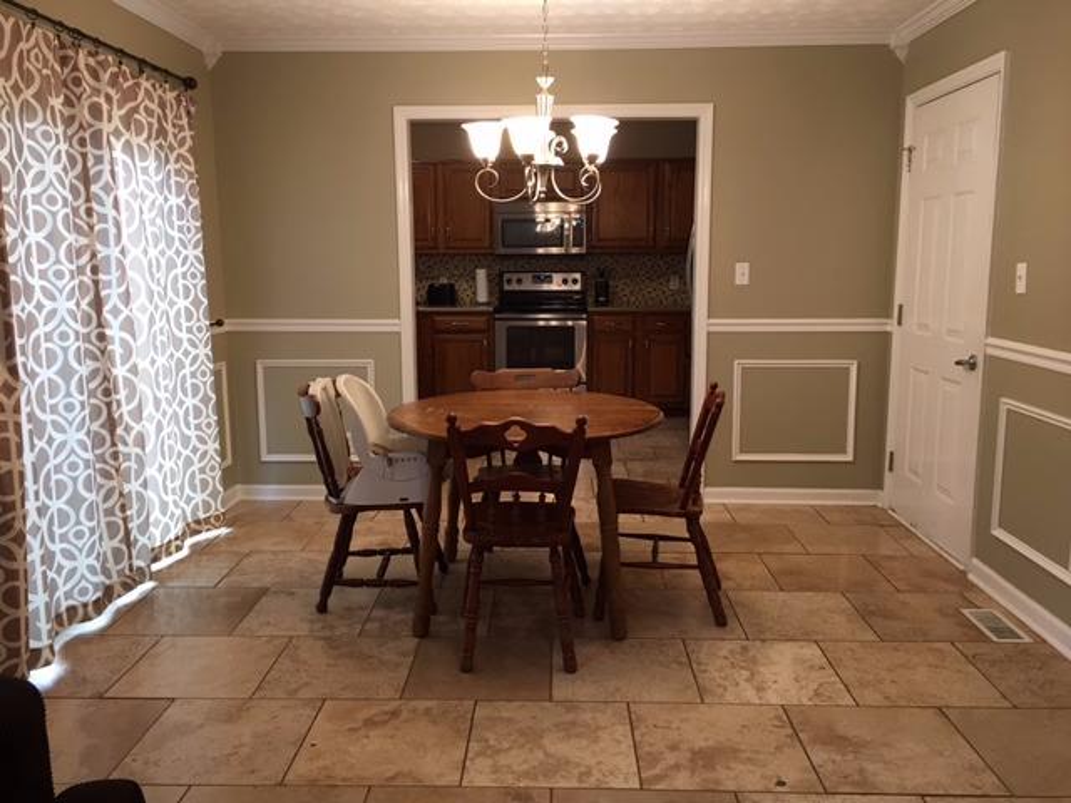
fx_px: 897
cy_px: 402
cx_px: 536
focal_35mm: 29
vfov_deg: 48.2
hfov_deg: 61.7
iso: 32
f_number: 2.2
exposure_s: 1/15
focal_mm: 4.15
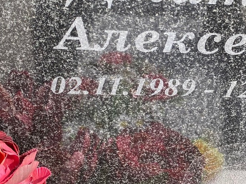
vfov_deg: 23.4
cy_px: 42
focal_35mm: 62
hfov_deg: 29.9
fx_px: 441
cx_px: 219
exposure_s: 1/479
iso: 32
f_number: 1.8
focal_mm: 4.25
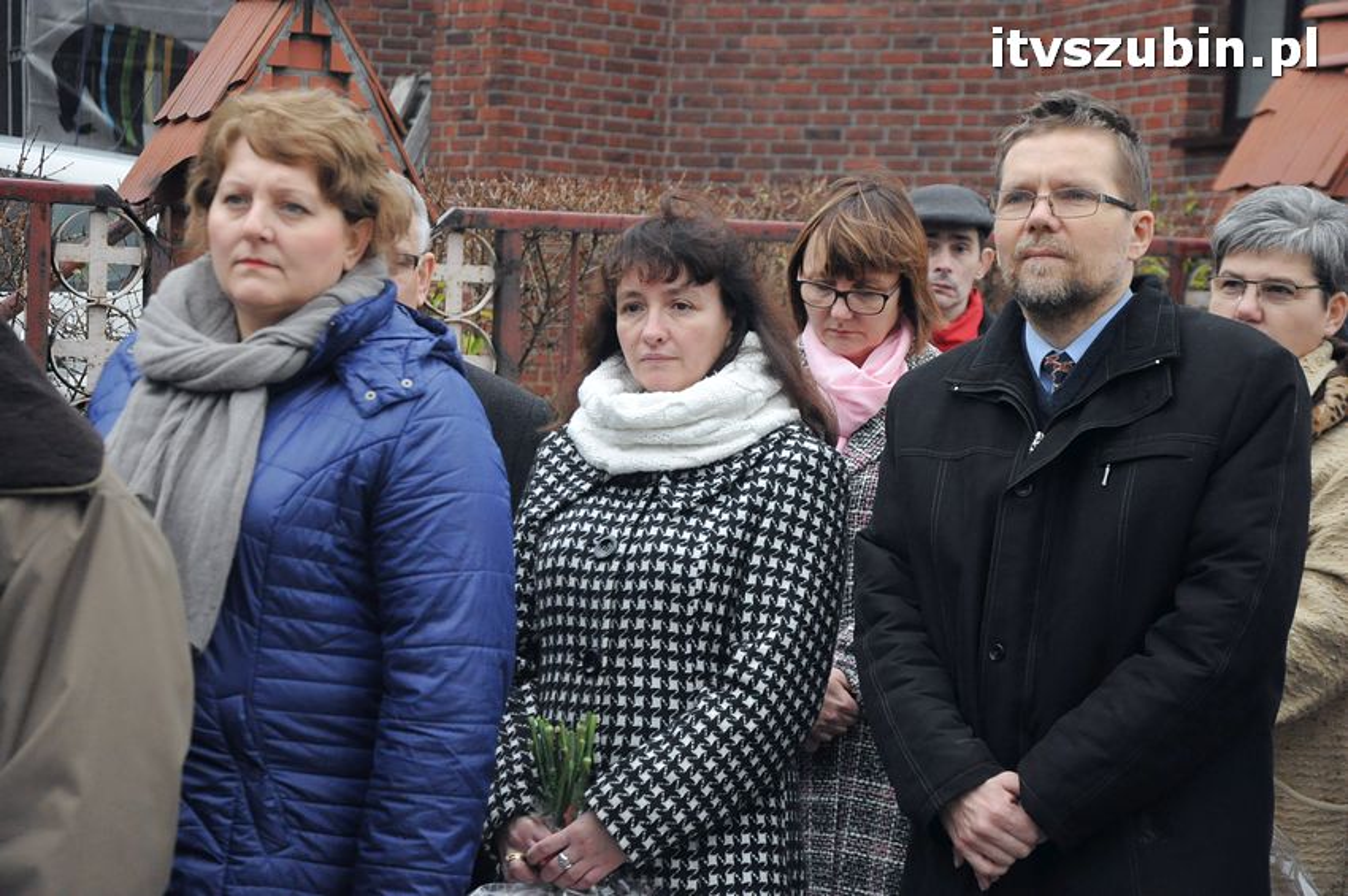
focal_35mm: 99
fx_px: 3703
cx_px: 674
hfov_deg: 20.6
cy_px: 448
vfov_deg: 13.8
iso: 1600
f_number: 5.6
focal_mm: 66
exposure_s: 1/500
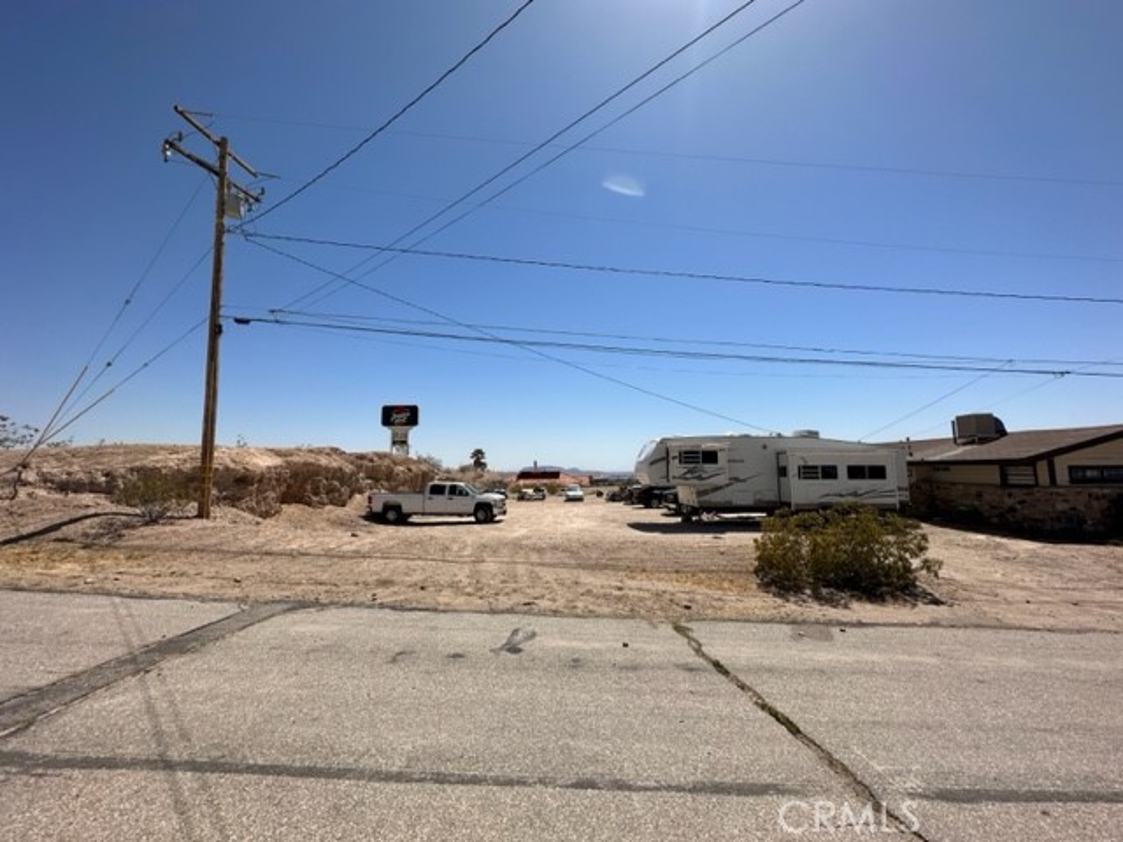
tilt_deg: +5.9
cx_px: 562
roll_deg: +0.3
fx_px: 454
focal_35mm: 14
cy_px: 421
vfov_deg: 85.7
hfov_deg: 102.1
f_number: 2.2
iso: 50
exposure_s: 1/4651
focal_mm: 2.22
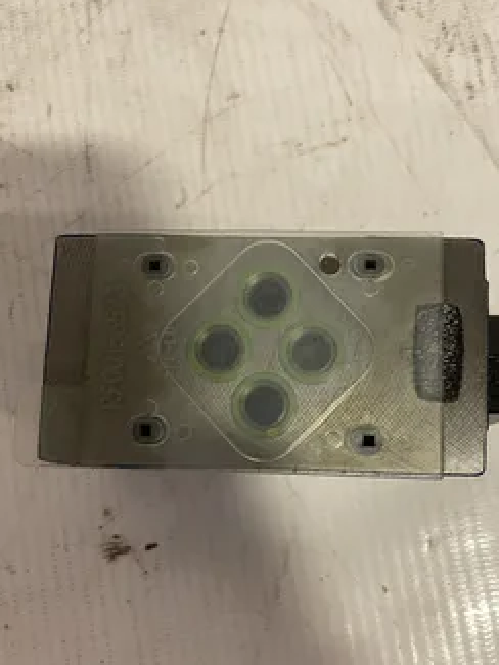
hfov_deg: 44.1
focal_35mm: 32
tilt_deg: -82.5
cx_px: 274
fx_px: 615
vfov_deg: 56.7
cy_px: 370
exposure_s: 1/60
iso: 200
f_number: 1.6
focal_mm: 4.2
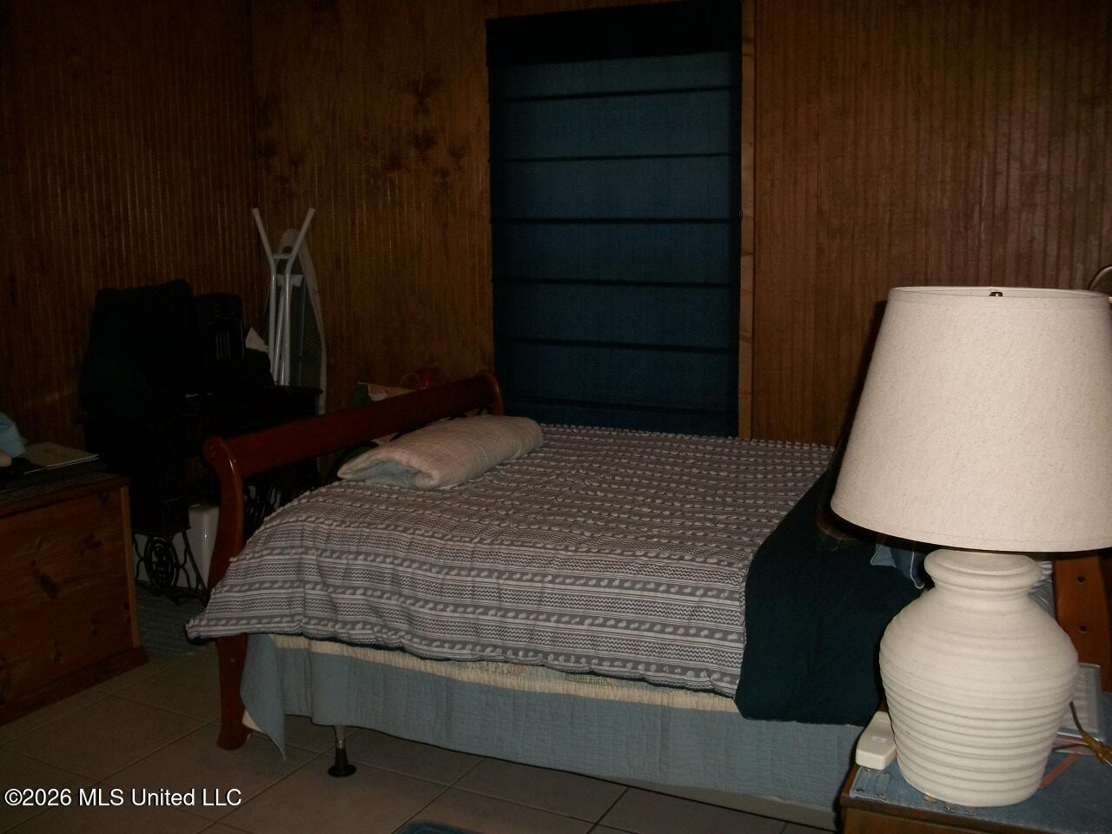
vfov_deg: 44.2
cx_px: 556
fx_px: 1028
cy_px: 417
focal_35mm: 32
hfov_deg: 56.8
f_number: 2.9
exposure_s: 1/30
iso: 80
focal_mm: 5.7
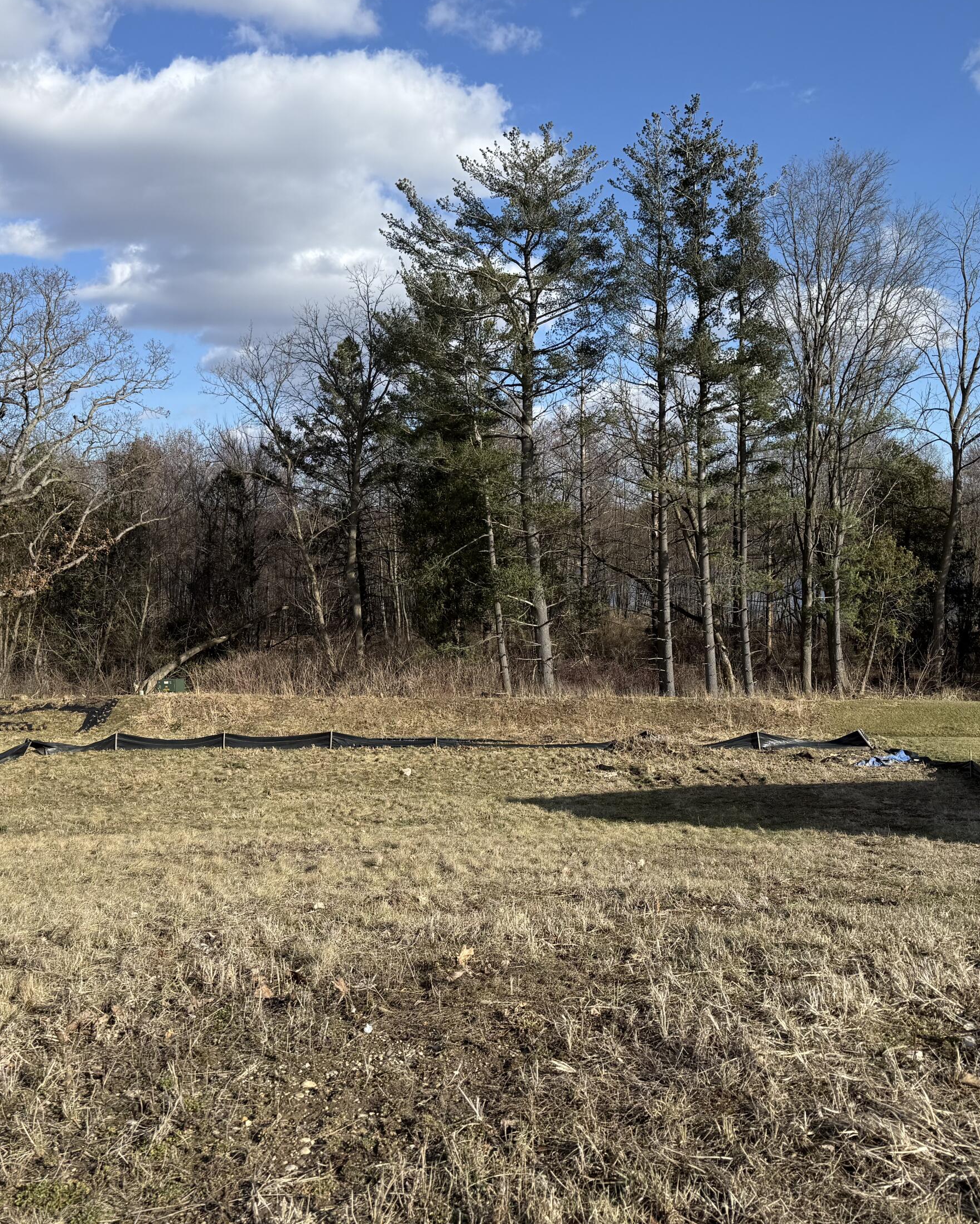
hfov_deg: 45.8
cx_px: 497
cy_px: 612
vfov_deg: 55.7
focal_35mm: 32
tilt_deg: -1.7
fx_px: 1160
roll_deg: +0.8
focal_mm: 6.76
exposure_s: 1/3953
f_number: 1.78
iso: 80
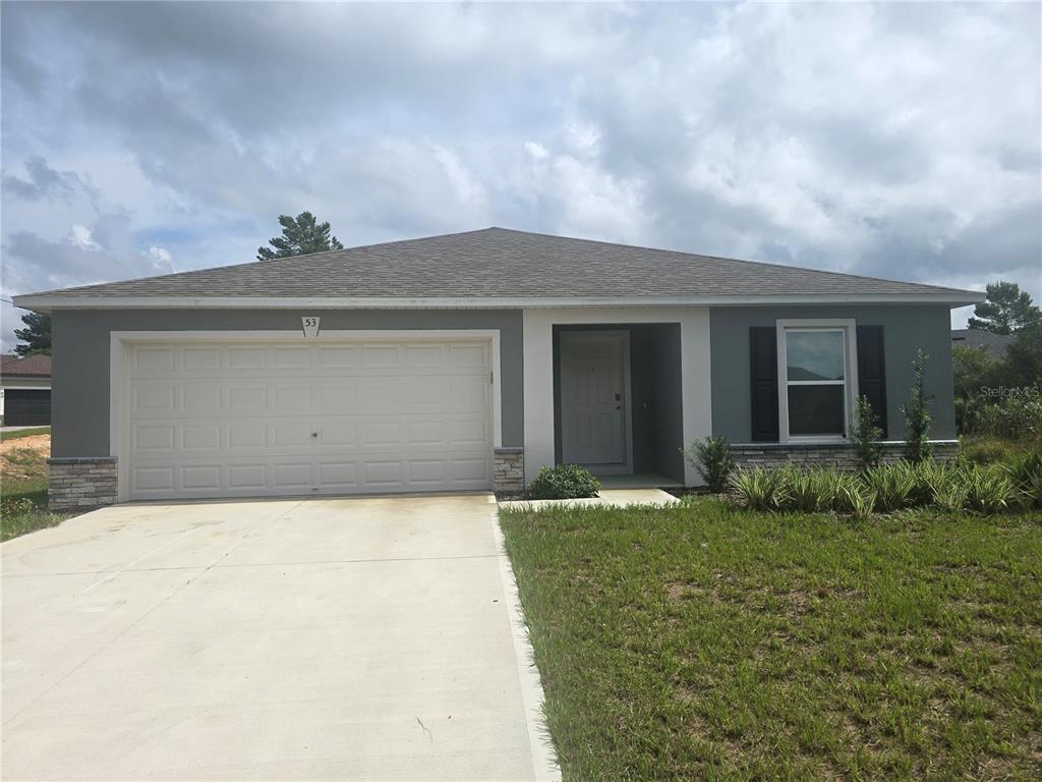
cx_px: 521
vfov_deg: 58.9
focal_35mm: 23
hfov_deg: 73.9
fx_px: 692
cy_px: 391
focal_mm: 6.3
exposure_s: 1/1542
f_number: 1.7
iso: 12
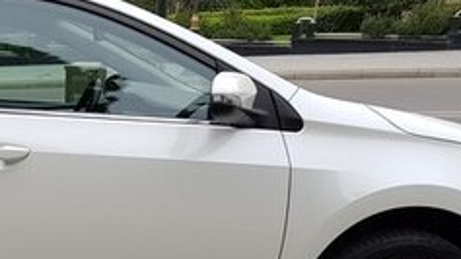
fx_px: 965
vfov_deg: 14.1
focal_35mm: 79
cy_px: 406
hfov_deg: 24.9
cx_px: -51
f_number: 1.7
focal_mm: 4.2
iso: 40
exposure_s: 1/174
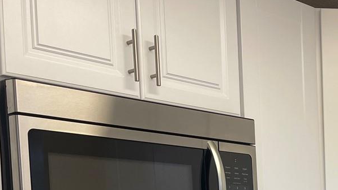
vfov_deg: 15.5
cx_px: 370
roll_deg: +2.0
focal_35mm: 73
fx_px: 654
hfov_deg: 26.7
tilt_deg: -3.3
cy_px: 265
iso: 80
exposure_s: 1/120
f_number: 1.6
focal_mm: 5.1
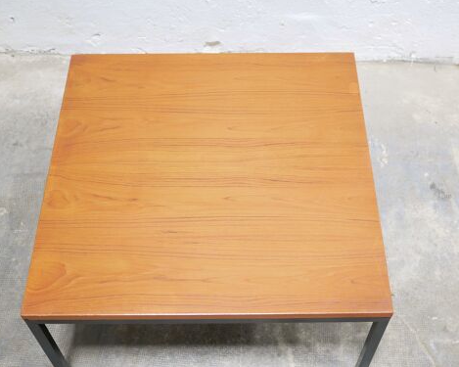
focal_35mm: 50
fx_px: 679
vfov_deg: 30.2
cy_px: 199
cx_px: 244
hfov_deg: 37.3
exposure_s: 1/60
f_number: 1.7
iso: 800
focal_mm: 20
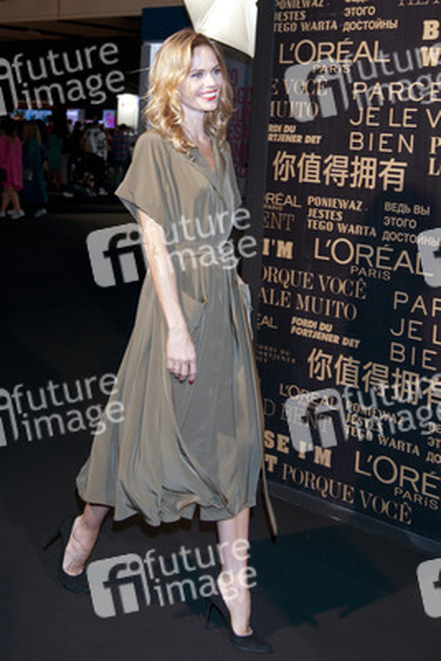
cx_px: 220
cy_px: 330
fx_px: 698
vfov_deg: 50.7
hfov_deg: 35.1
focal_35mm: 38
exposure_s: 1/160
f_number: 4
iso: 1000
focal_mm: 38
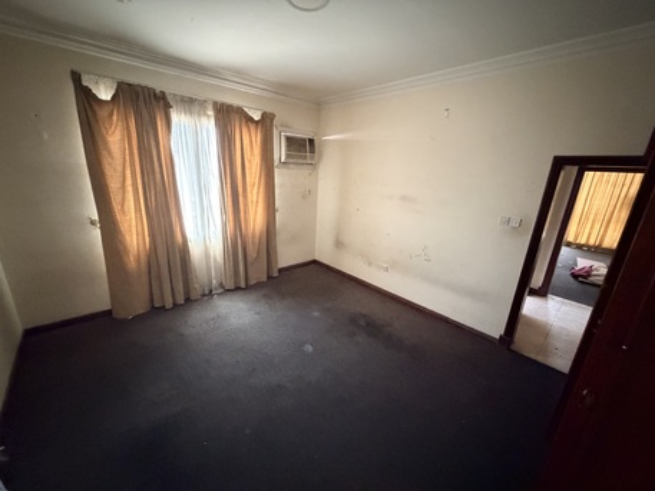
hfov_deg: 102.0
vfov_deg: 85.7
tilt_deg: -16.5
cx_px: 328
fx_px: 265
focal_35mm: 14
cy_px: 246
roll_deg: -2.3
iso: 1250
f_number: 2.2
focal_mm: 2.22
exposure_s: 1/45
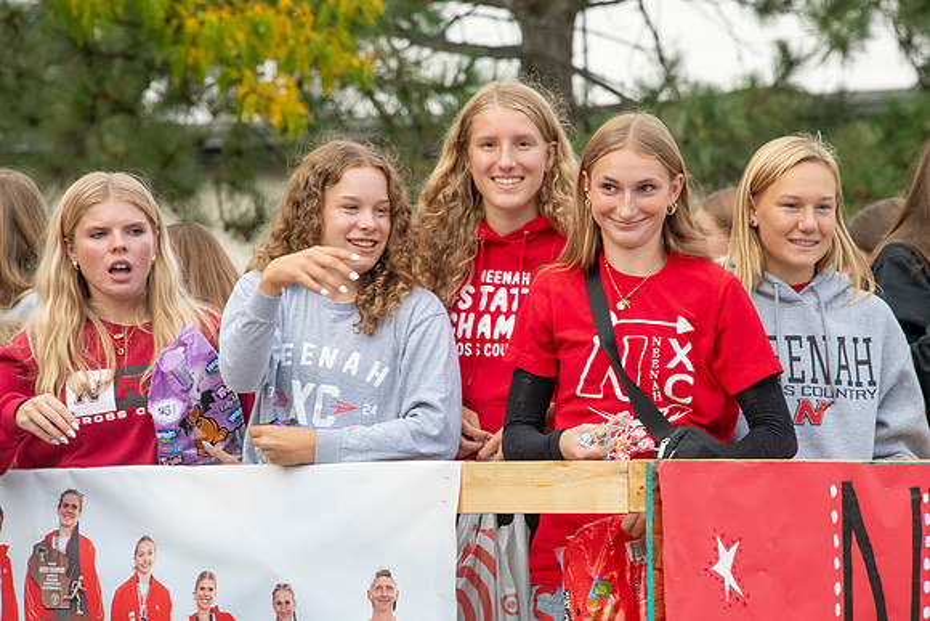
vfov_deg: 4.6
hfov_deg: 6.9
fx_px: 7751
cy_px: 310
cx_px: 465
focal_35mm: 300
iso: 3200
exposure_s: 1/400
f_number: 11
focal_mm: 300
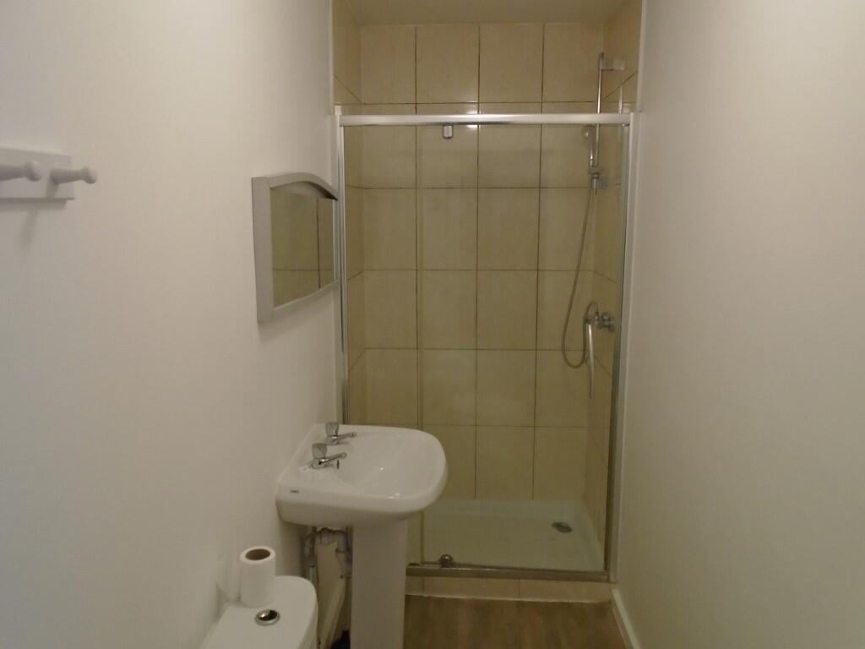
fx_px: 650
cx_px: 432
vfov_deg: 53.1
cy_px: 324
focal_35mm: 26
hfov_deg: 67.3
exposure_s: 1/30
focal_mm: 4.6
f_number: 3.2
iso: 320
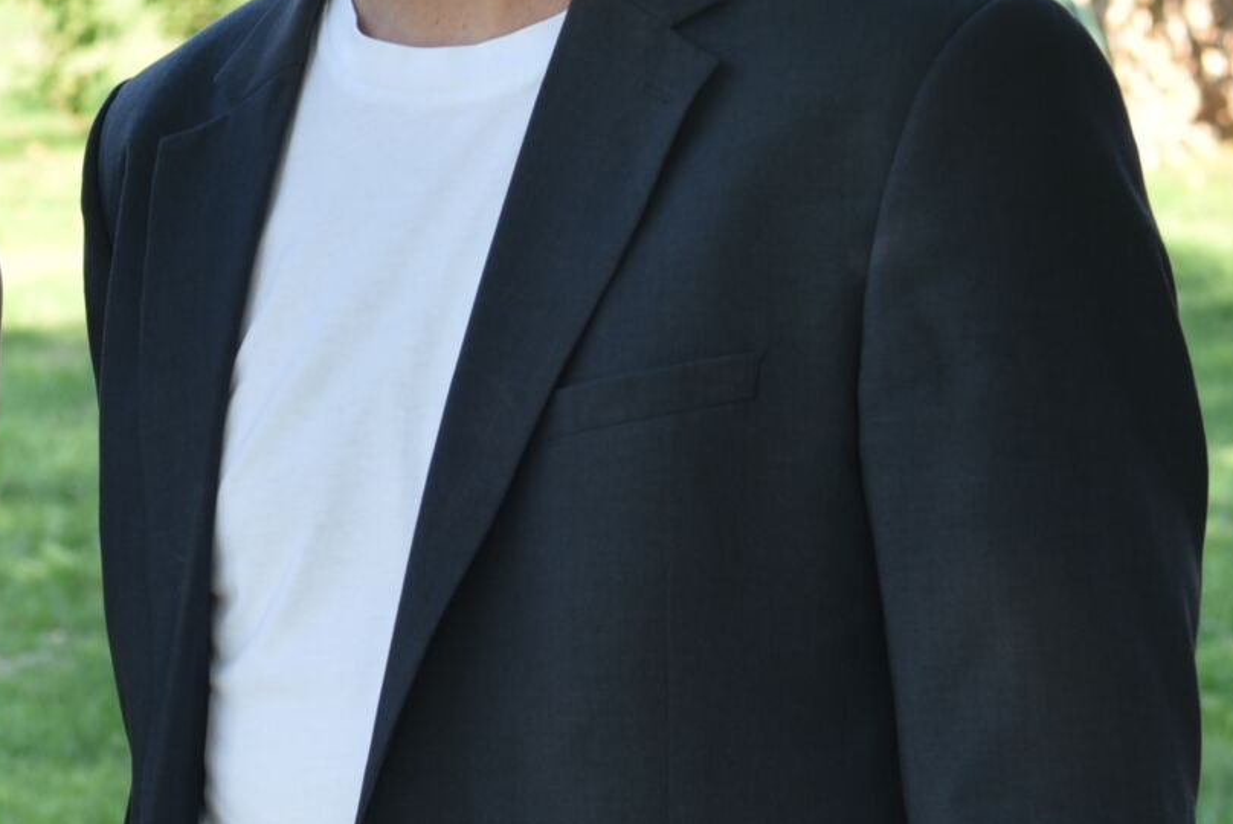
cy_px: 59
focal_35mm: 152
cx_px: 157
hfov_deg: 13.4
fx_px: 5210
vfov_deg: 9.0
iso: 100
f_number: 5
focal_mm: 48
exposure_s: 1/100
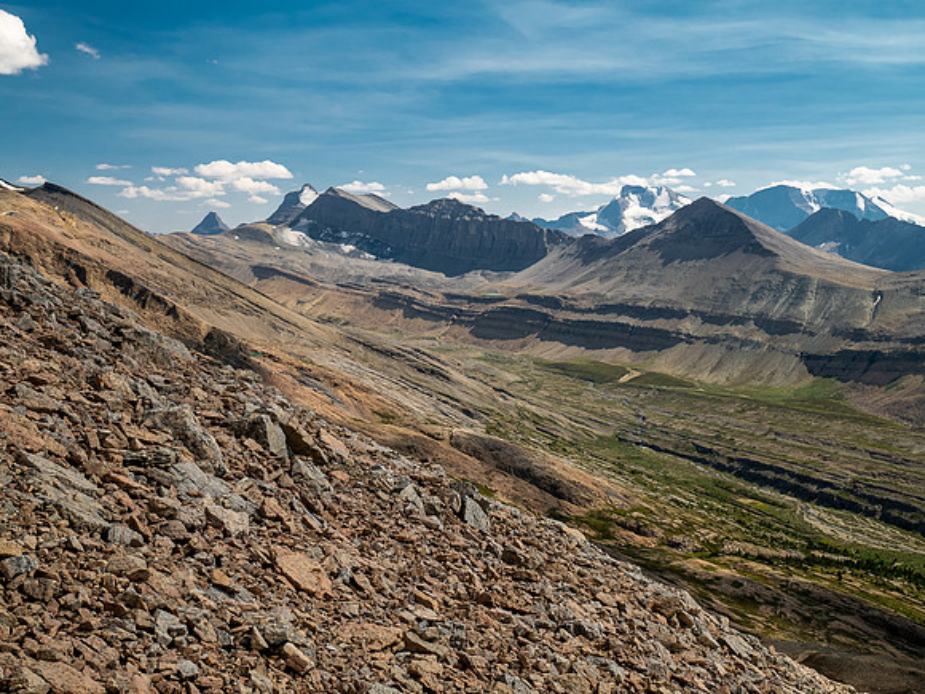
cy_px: 347
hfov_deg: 51.4
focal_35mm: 36
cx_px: 462
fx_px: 962
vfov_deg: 39.7
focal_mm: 18
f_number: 8
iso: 200
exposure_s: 1/250
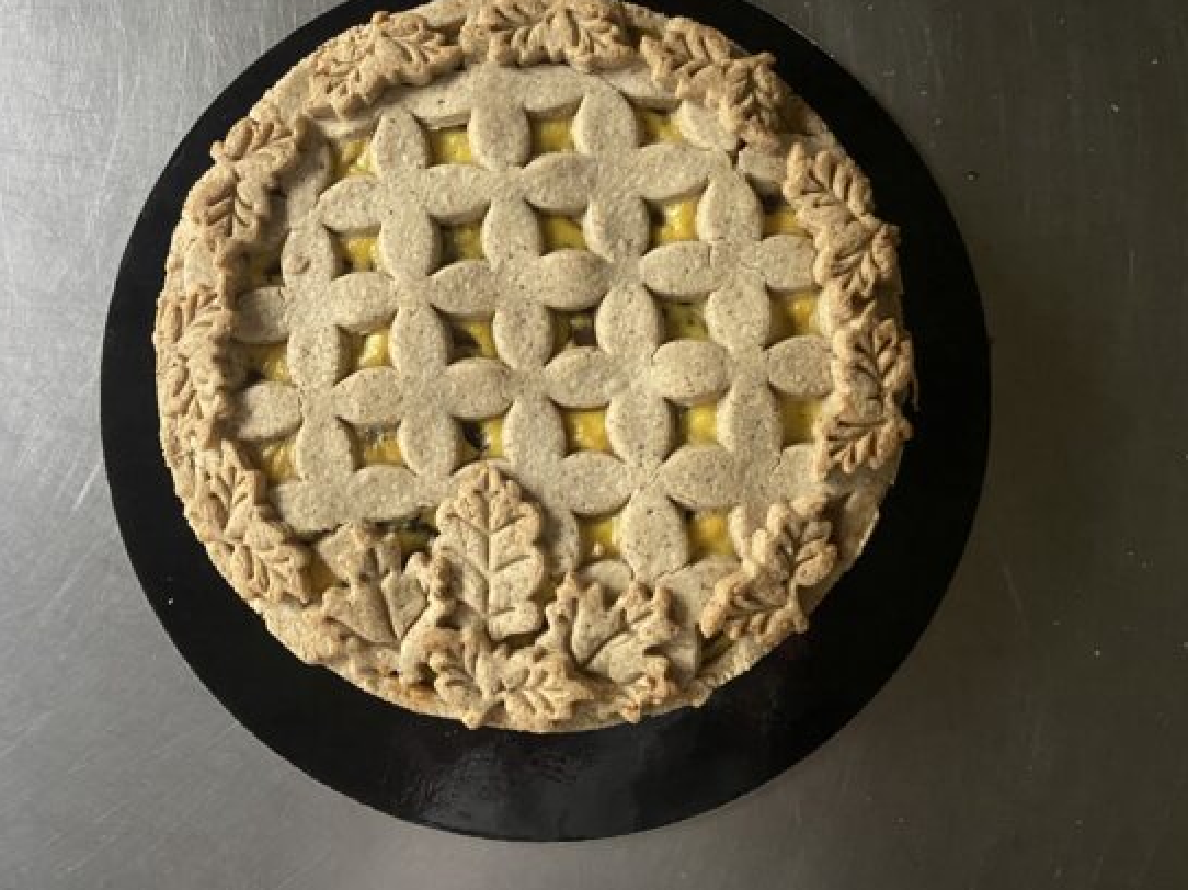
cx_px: 501
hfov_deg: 56.6
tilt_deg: -81.9
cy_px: 366
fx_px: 1098
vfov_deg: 44.0
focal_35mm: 32
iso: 640
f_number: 1.8
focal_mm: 4.25
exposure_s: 1/30
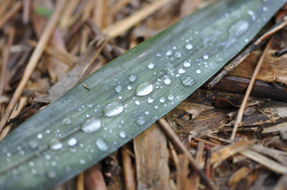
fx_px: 1254
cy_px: 95
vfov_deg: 8.7
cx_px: 144
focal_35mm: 158
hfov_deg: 13.1
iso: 1000
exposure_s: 1/250
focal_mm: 105
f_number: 3.5
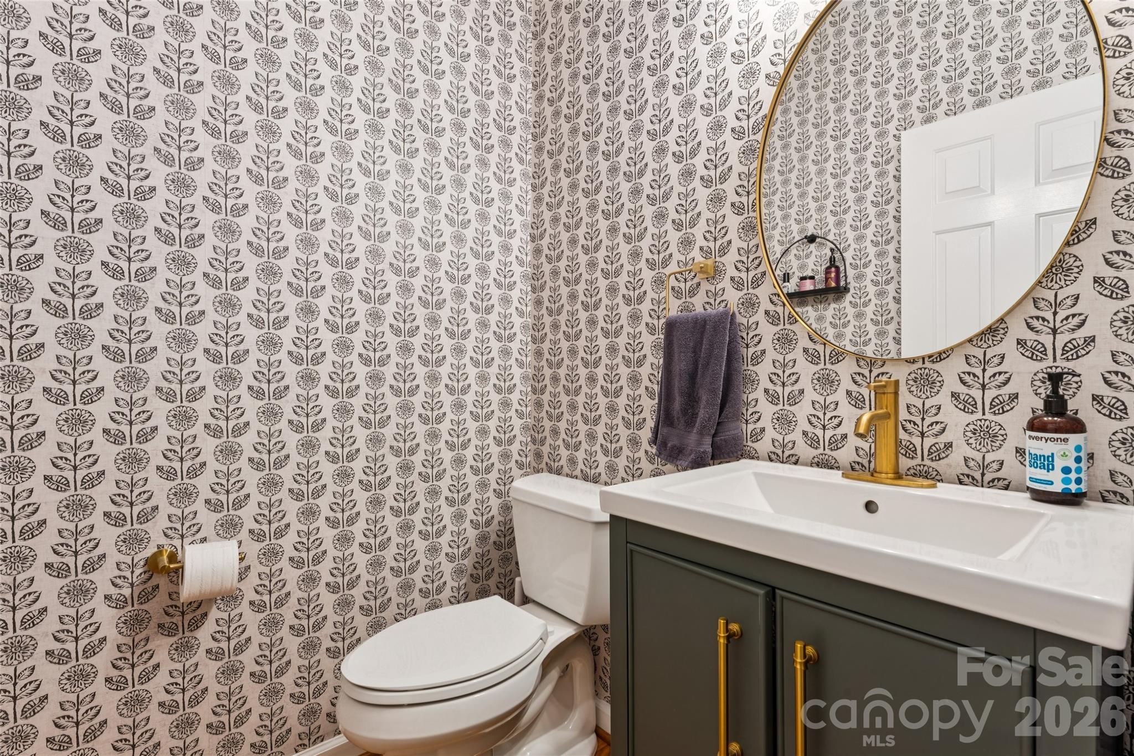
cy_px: 378
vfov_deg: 72.7
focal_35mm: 16
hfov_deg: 95.7
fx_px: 513
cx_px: 567
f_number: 13
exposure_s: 1.6
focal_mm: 16.3
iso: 100
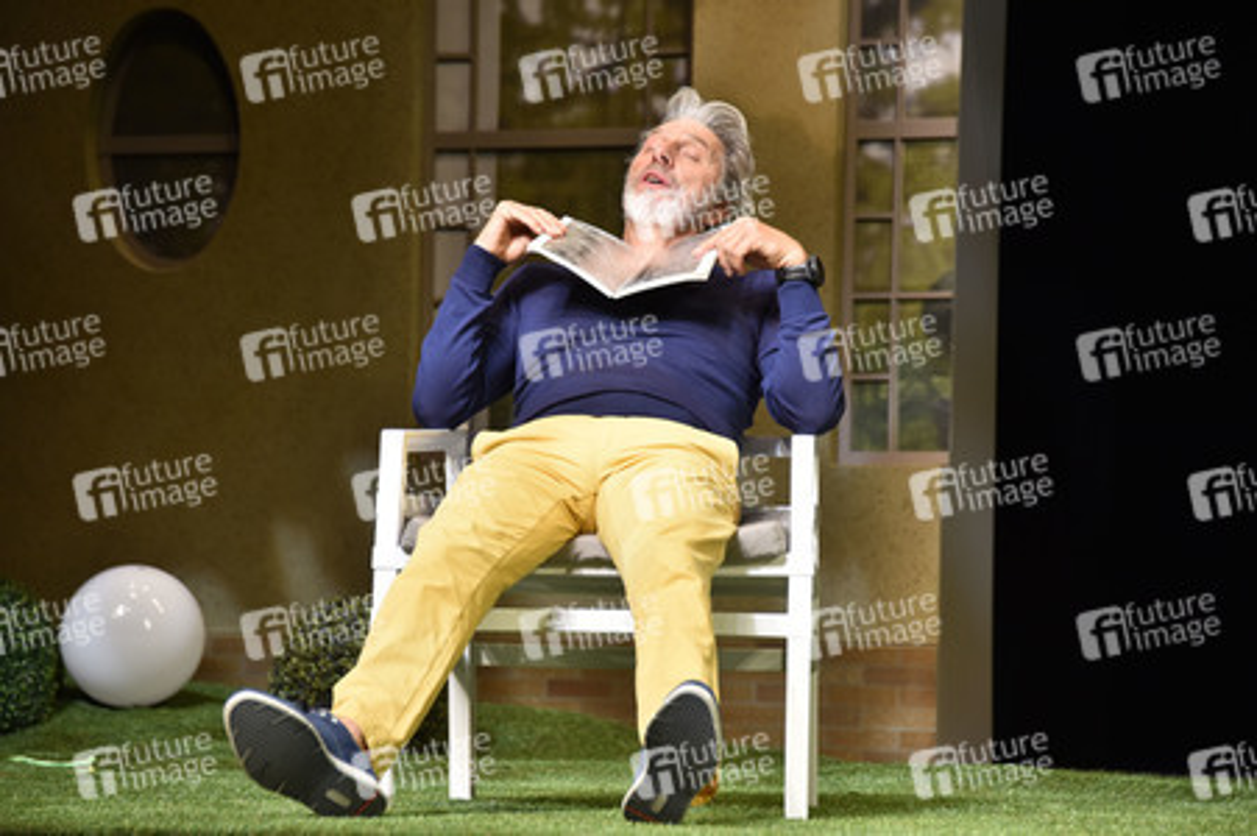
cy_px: 418
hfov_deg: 10.3
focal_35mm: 200
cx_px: 628
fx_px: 6978
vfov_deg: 6.9
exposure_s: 1/160
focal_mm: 200
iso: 1000
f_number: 6.3
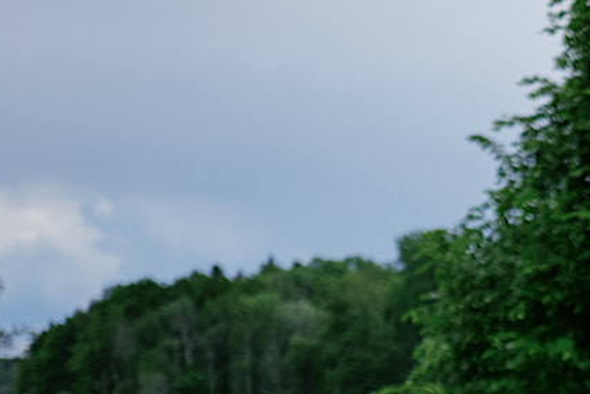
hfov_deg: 14.4
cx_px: 899
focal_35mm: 132
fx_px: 2164
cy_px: 679
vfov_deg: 9.9
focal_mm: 23
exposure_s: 1/4000
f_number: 1.4
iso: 160
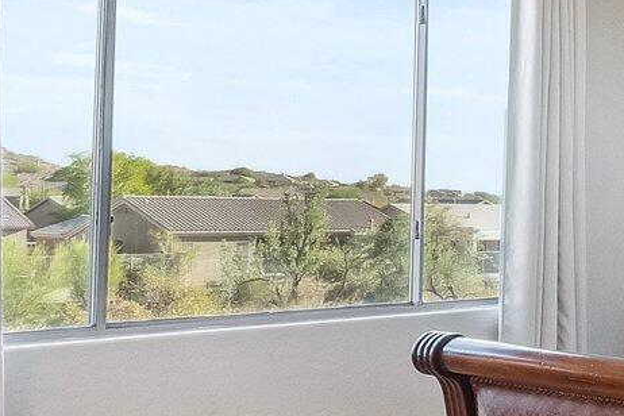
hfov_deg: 28.0
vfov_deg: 21.9
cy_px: 215
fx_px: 1075
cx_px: 764
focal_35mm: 62
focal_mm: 14
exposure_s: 1/13
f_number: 9
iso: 2500
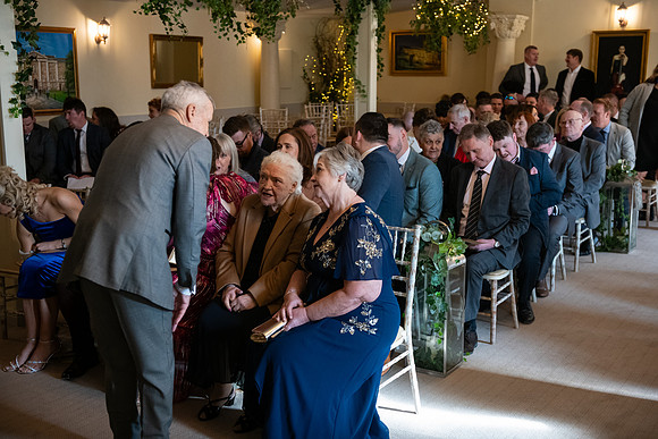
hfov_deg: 43.6
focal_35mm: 45
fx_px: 823
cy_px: 220
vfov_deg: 29.9
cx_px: 329
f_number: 3.5
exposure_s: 1/160
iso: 1600
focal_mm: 45
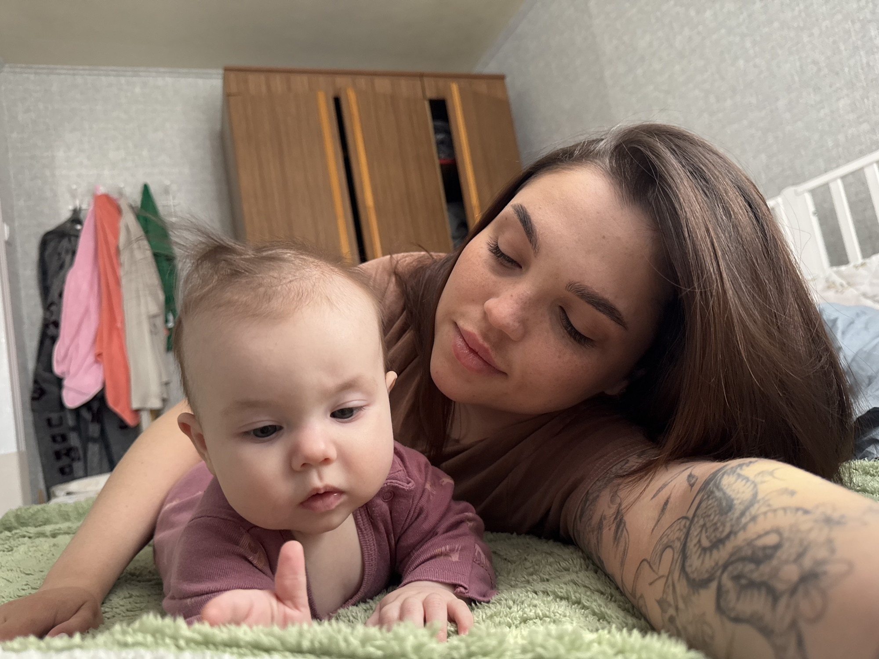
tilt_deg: +6.7
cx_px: 440
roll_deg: +10.7
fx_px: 609
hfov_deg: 71.6
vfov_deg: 56.8
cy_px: 330
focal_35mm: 24
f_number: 1.78
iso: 400
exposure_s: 1/60
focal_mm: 6.76
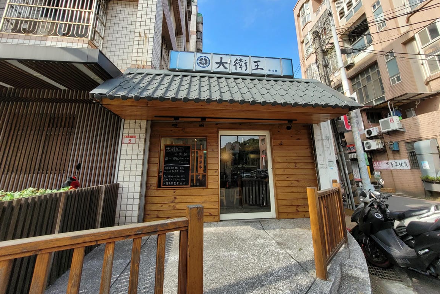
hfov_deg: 104.2
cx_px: 223
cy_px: 127
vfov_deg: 80.8
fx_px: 171
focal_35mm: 14
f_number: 2.2
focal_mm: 1.74
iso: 40
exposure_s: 1/691
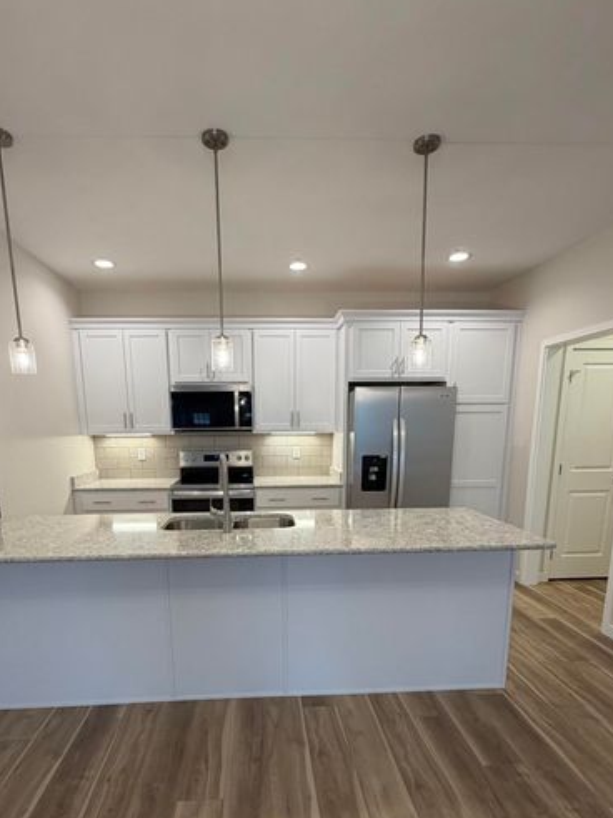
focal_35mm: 19
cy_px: 511
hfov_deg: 68.5
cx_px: 280
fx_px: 449
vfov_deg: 83.1
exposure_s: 1/120
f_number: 2.2
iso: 160
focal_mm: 2.22
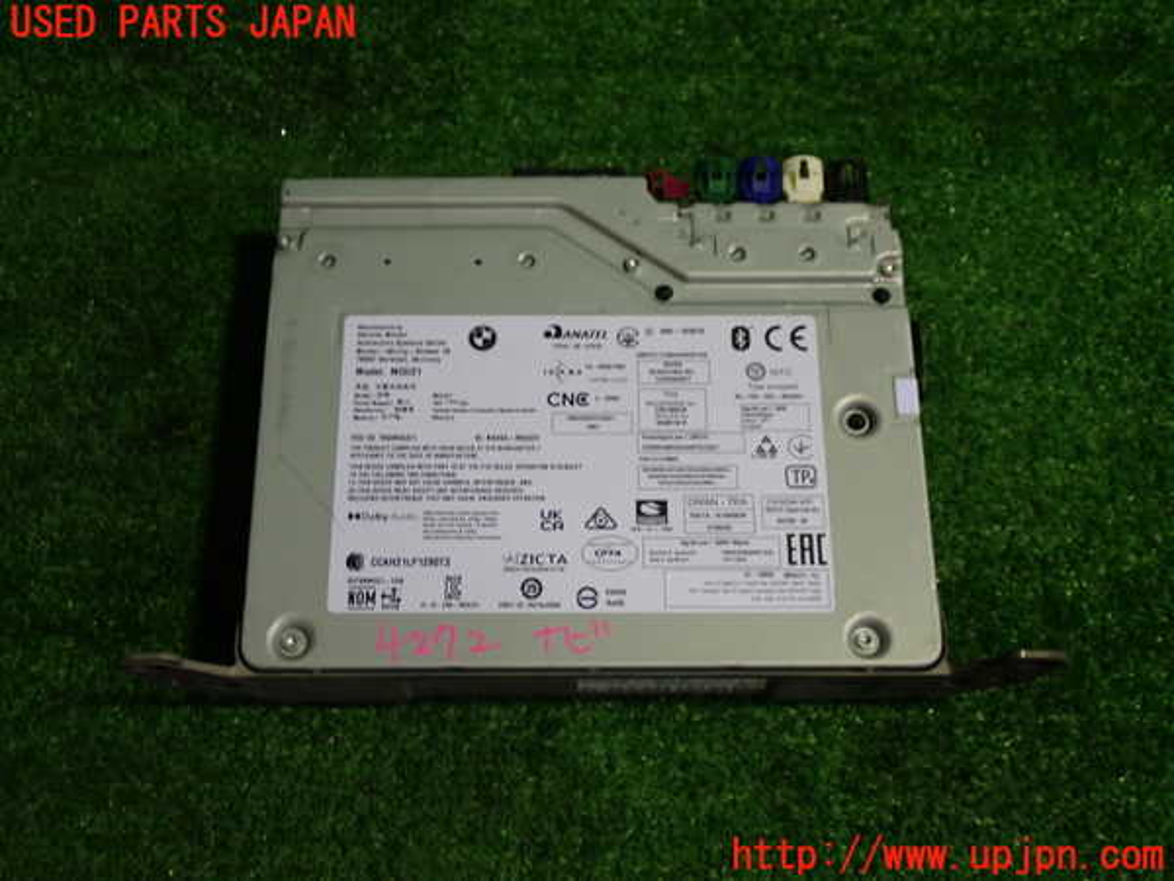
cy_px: 440
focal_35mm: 44
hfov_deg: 42.9
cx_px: 587
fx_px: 1492
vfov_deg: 32.9
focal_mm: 7.84
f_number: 2.9
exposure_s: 1/80
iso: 200
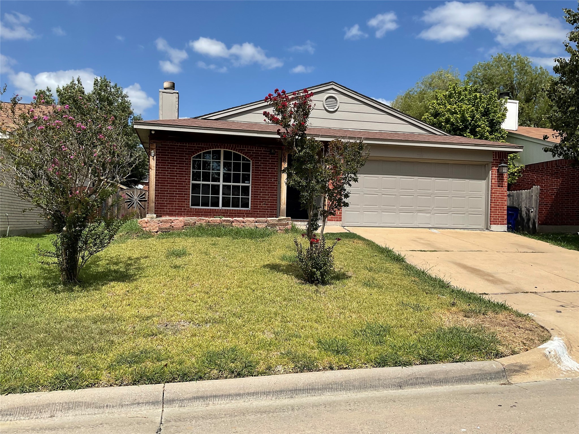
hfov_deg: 61.7
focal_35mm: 29
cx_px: 290
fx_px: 485
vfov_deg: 48.2
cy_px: 217
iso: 16
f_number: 1.8
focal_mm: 3
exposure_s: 1/3125
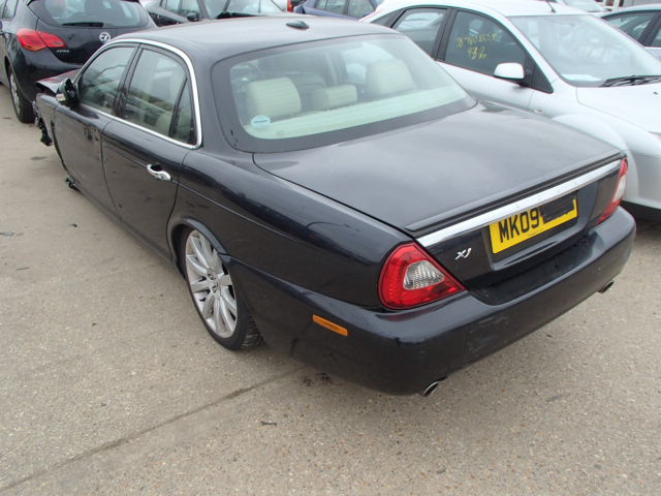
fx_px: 573
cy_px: 248
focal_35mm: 30
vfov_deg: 46.8
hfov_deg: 60.0
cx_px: 330
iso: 200
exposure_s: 1/50
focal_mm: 5.4
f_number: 4.1
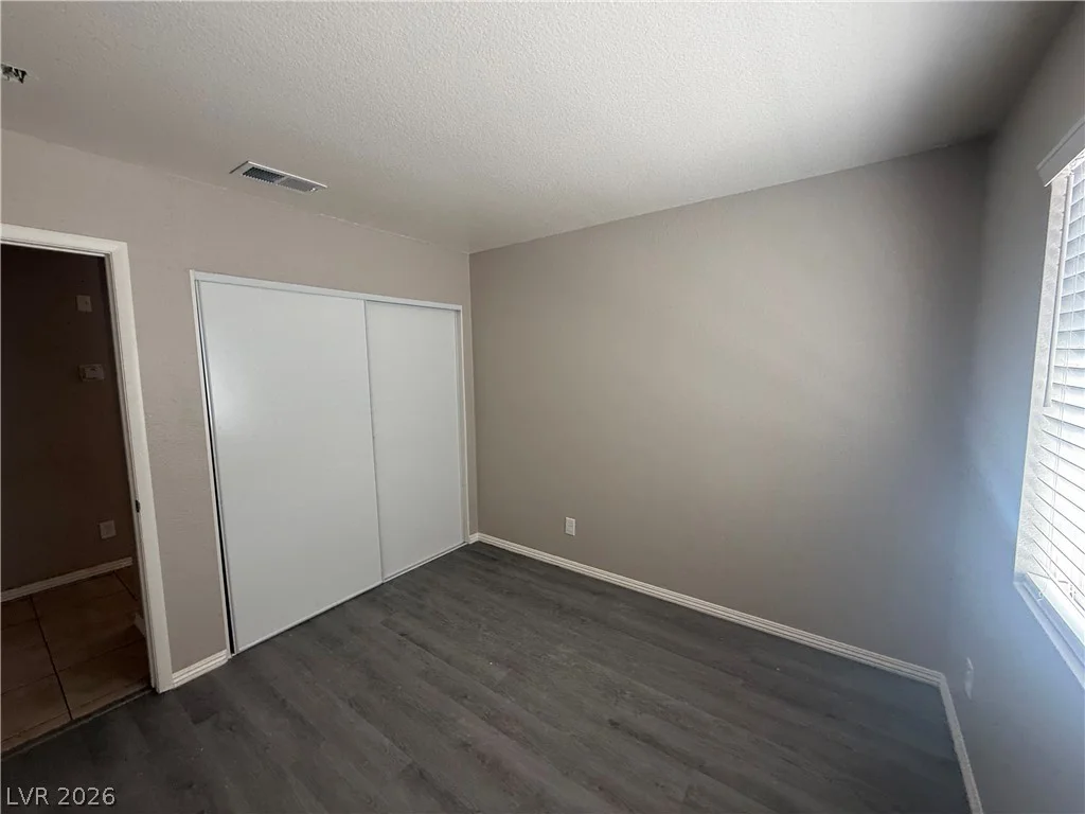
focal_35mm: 14
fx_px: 439
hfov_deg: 102.1
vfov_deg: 85.7
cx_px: 542
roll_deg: +1.1
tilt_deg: -4.2
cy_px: 407
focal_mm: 2.22
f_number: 2.2
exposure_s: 1/99
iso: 100
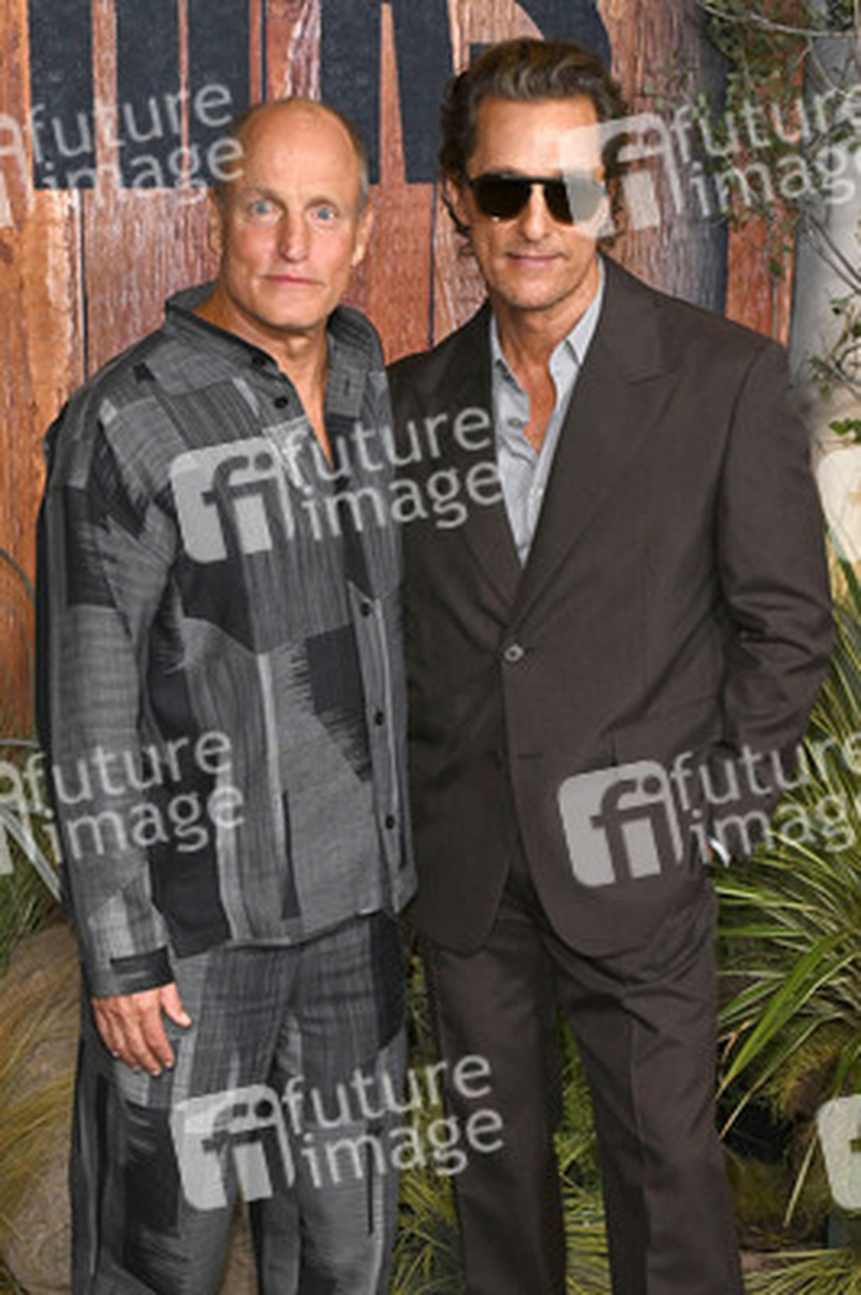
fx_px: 1581
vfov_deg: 44.5
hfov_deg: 30.5
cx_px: 430
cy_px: 648
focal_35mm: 44
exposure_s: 1/250
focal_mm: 44
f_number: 7.1
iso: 1000
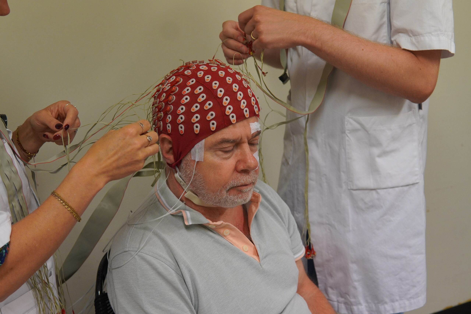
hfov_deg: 43.6
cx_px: 236
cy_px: 157
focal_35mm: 45
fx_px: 589
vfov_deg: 29.9
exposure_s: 1/160
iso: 800
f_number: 4
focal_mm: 30
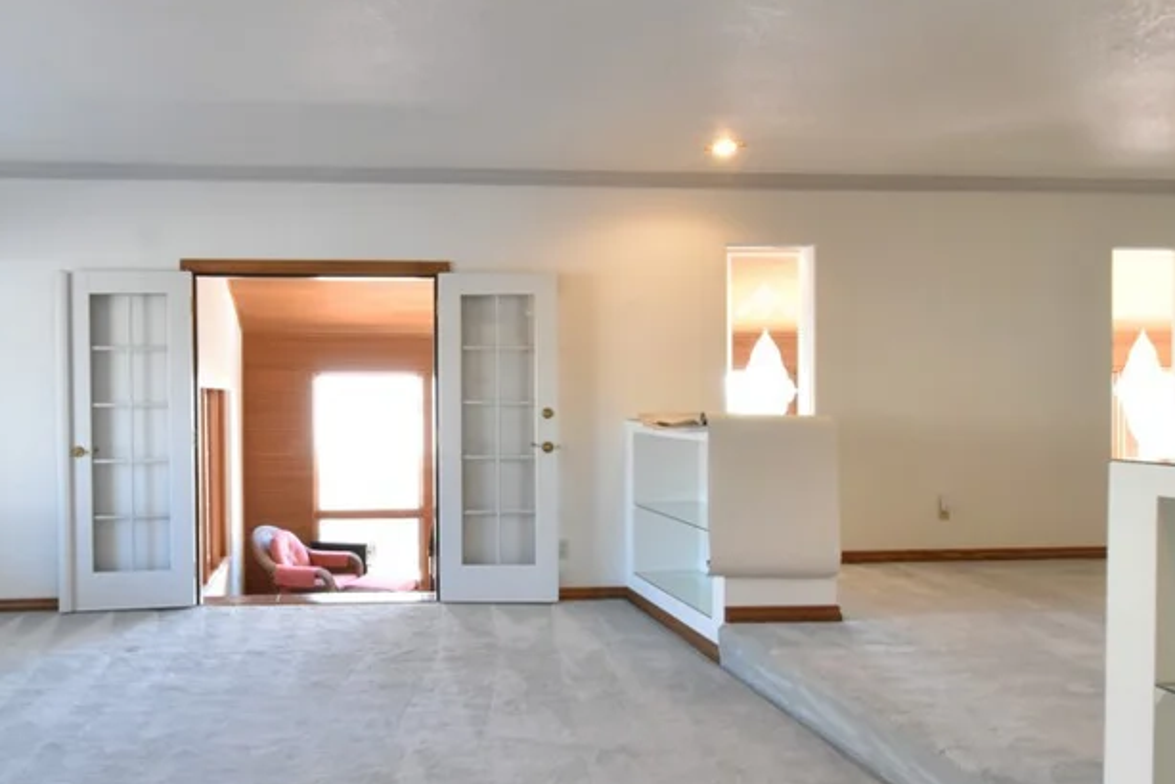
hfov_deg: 69.6
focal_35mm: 25
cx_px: 398
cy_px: 414
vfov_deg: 51.3
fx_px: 816
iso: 2000
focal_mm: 10
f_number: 22
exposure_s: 1/4
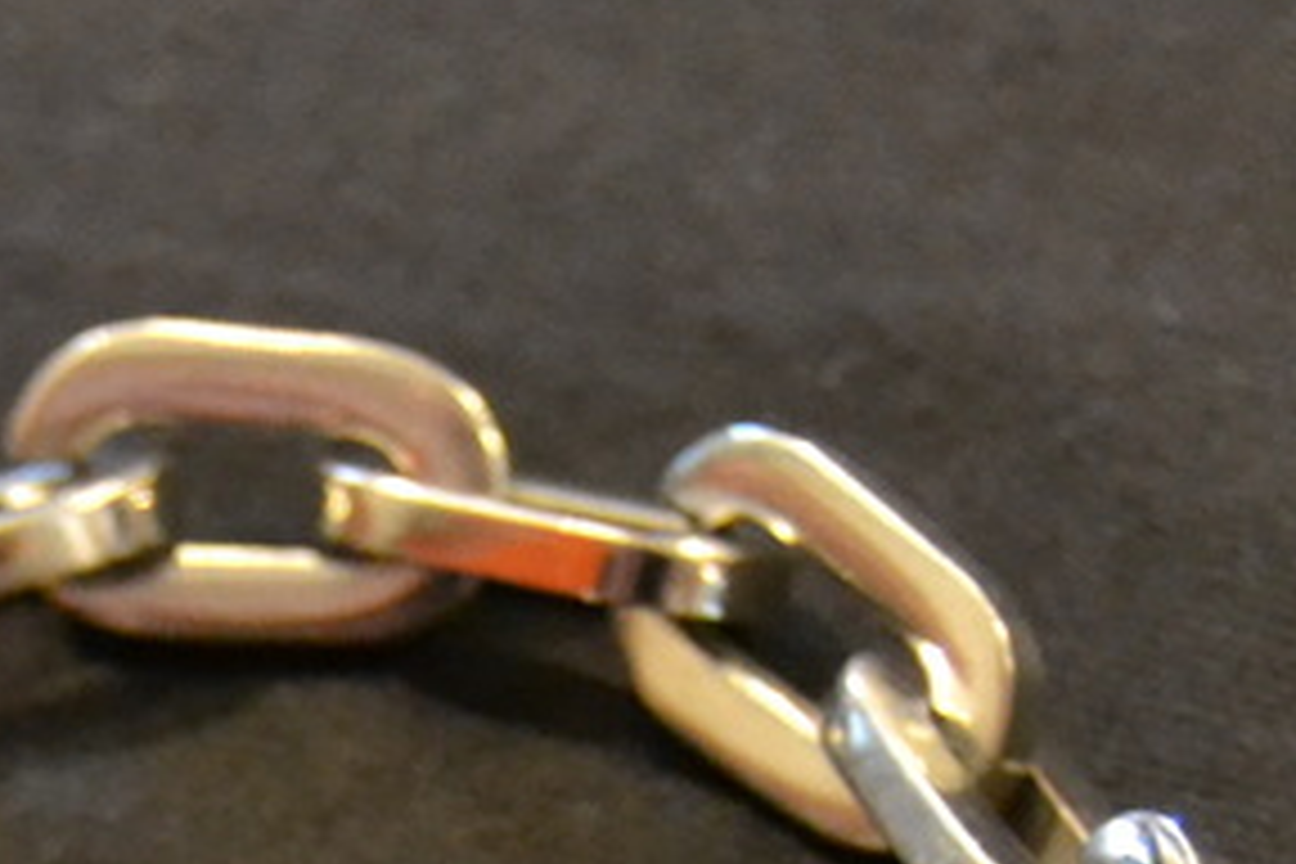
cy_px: 1323
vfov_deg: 6.7
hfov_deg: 10.1
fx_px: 7307
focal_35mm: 203
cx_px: 148
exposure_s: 1/60
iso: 2800
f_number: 4
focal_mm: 26
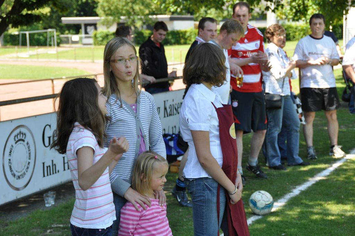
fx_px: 960
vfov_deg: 14.0
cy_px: 118
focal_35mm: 98
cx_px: 178
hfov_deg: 21.0
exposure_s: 1/200
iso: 200
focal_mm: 65
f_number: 7.1
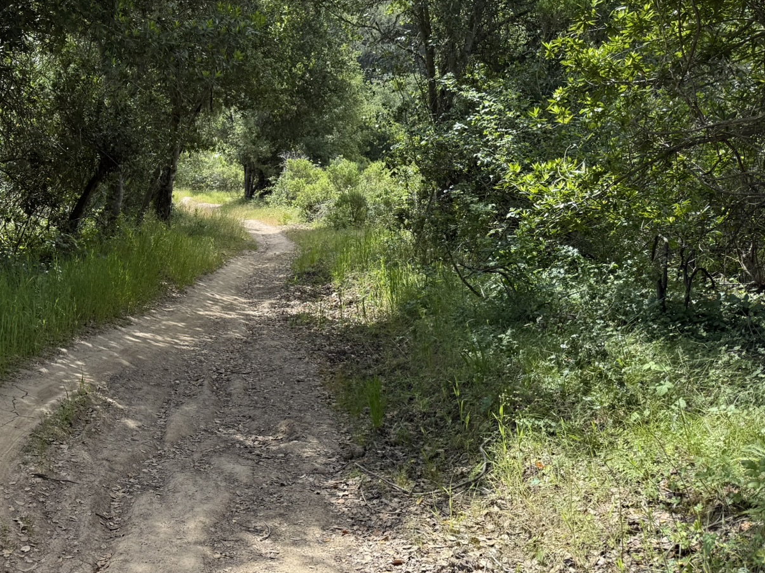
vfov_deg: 35.0
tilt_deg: -10.0
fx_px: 906
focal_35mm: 41
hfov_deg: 43.6
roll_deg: +0.3
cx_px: 152
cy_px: 231
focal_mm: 6.76
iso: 80
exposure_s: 1/1230
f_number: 1.78
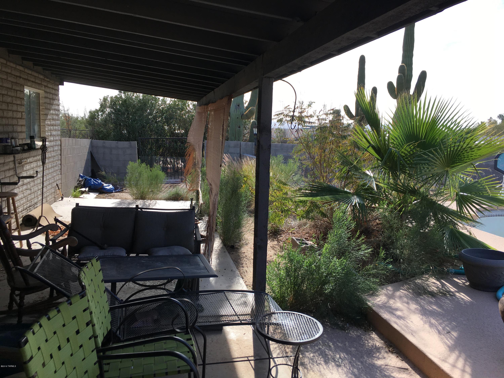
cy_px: 189
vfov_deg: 48.2
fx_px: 422
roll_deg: -2.5
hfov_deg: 61.7
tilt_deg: -9.4
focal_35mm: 29
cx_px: 252
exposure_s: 1/777
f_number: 2.2
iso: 25
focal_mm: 4.15
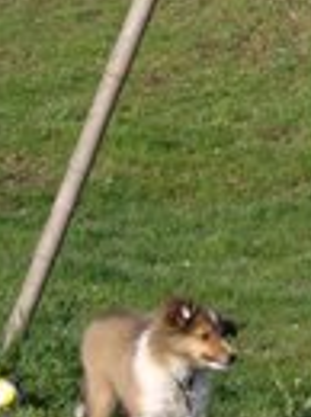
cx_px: 273
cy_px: -80
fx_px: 2740
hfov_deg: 6.5
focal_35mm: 228
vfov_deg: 8.6
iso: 64
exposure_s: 1/500
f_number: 3.6
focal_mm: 10.7
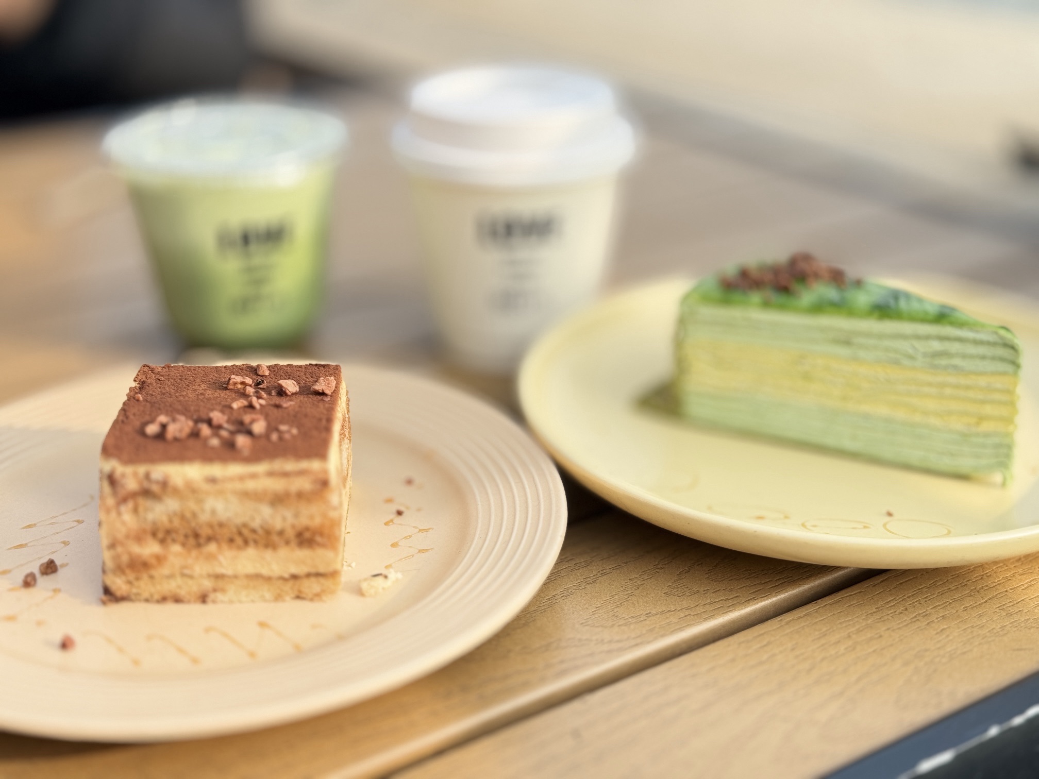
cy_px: 390
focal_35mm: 48
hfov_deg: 39.7
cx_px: 520
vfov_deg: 30.3
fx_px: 1441
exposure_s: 1/685
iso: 64
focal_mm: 6.86
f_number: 1.78
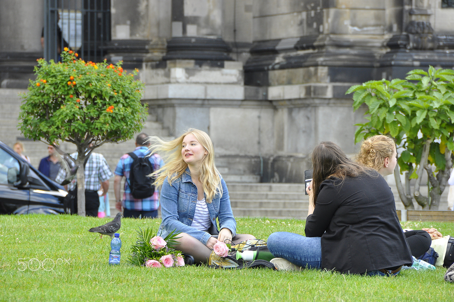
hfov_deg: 6.9
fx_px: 3779
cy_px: 151
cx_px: 227
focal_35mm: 300
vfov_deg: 4.6
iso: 320
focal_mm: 200
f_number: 8
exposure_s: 1/125
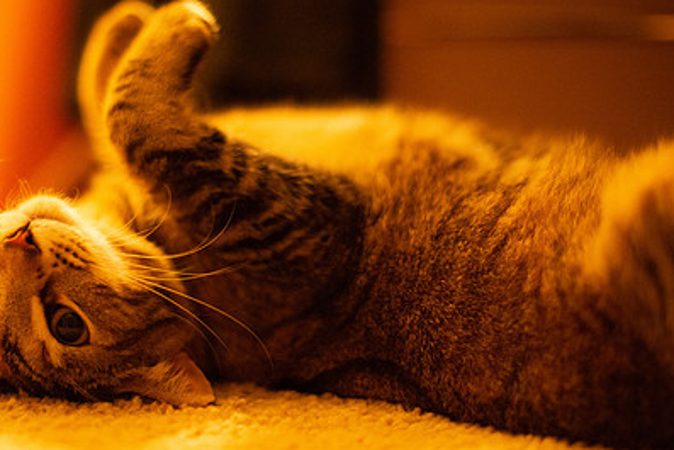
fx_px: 1367
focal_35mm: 73
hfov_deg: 27.6
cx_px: 250
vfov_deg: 18.7
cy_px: 230
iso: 5000
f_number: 1.4
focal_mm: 50
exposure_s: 1/60
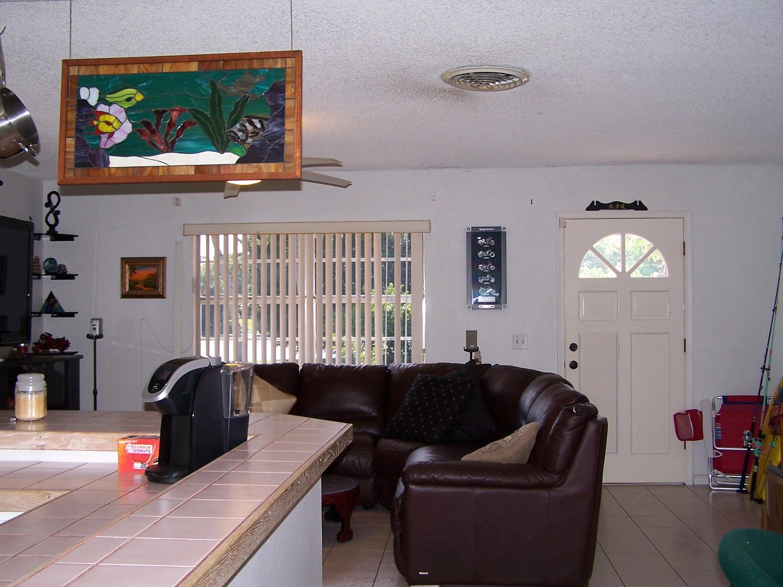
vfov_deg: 36.0
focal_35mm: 40
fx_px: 905
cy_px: 294
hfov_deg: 46.8
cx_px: 392
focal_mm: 6.7
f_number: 2.8
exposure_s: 1/60
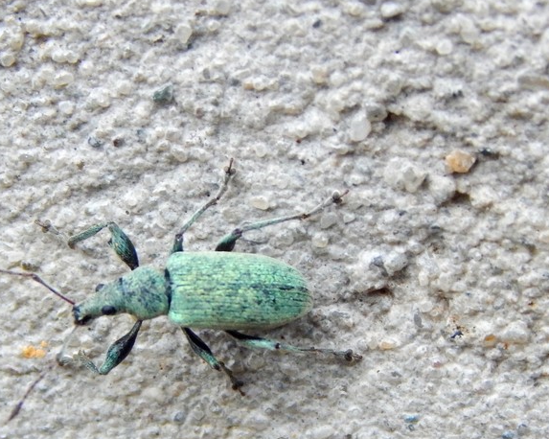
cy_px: 289
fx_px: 3330
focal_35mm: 205
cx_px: 205
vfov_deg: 7.5
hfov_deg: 9.4
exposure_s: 1/200
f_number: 4.9
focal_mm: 25.3
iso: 400
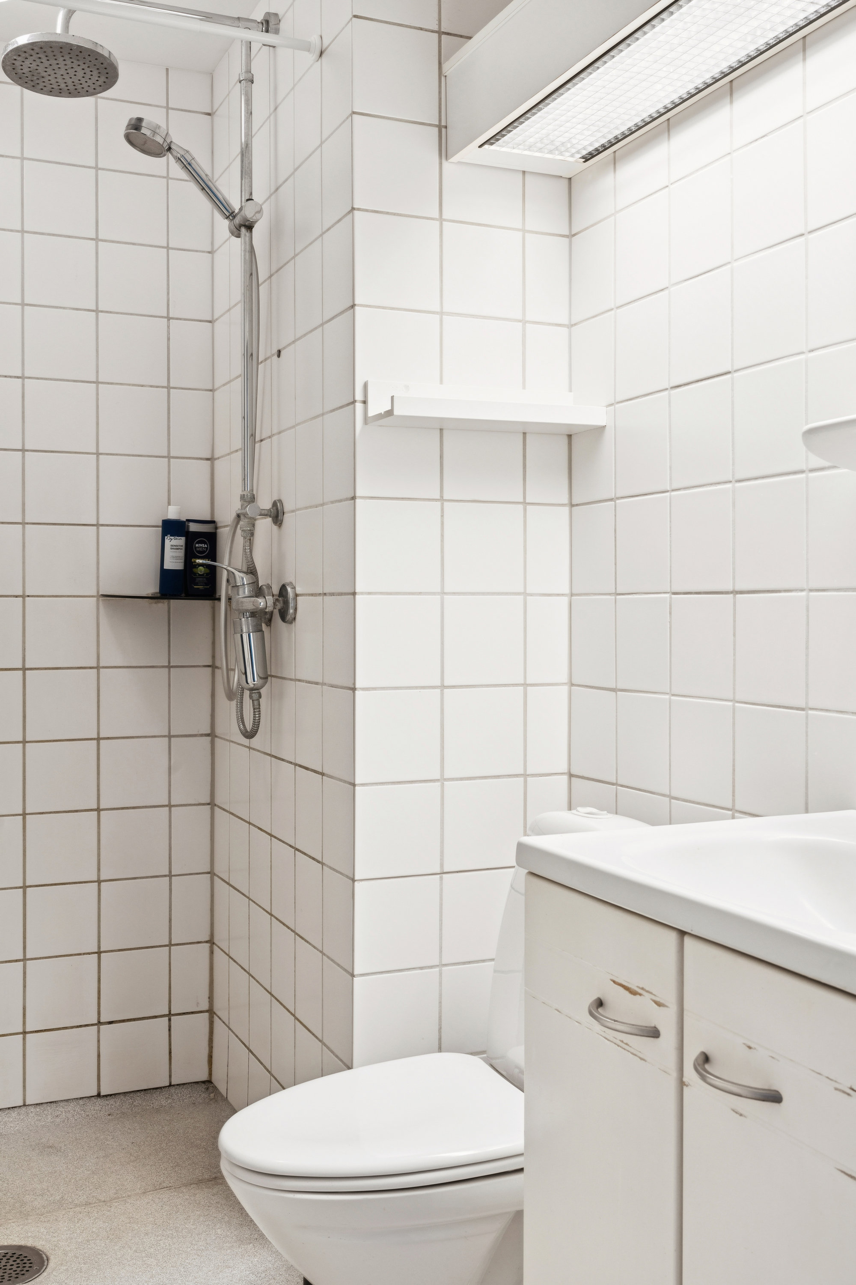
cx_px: 428
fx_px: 1284
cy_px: 642
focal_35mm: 36
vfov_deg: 53.1
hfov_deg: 36.9
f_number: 11
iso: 800
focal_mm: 36
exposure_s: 1/13
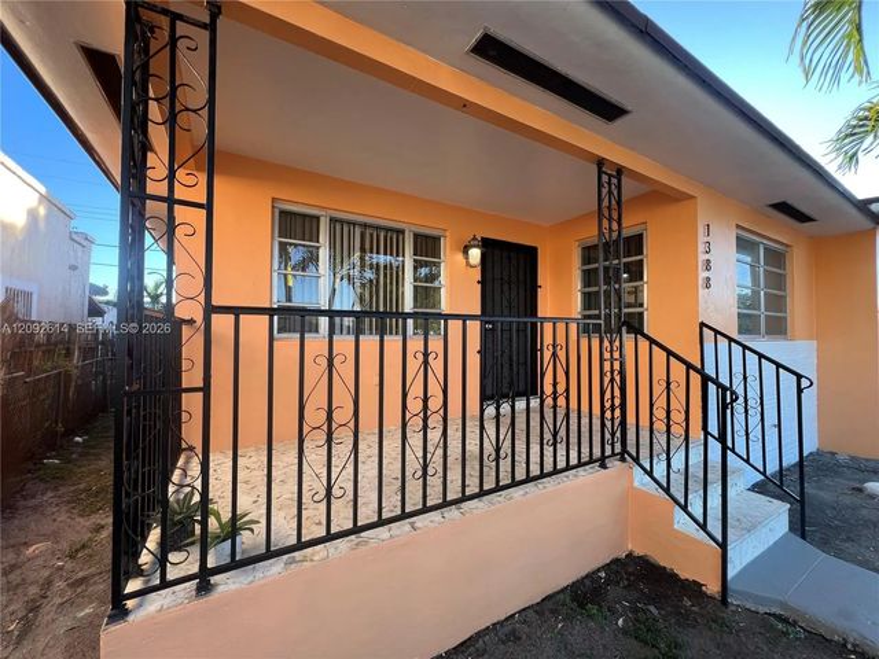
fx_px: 330
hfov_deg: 106.2
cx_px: 440
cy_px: 330
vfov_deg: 89.9
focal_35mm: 13
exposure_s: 1/99
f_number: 1.8
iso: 32
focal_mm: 1.57
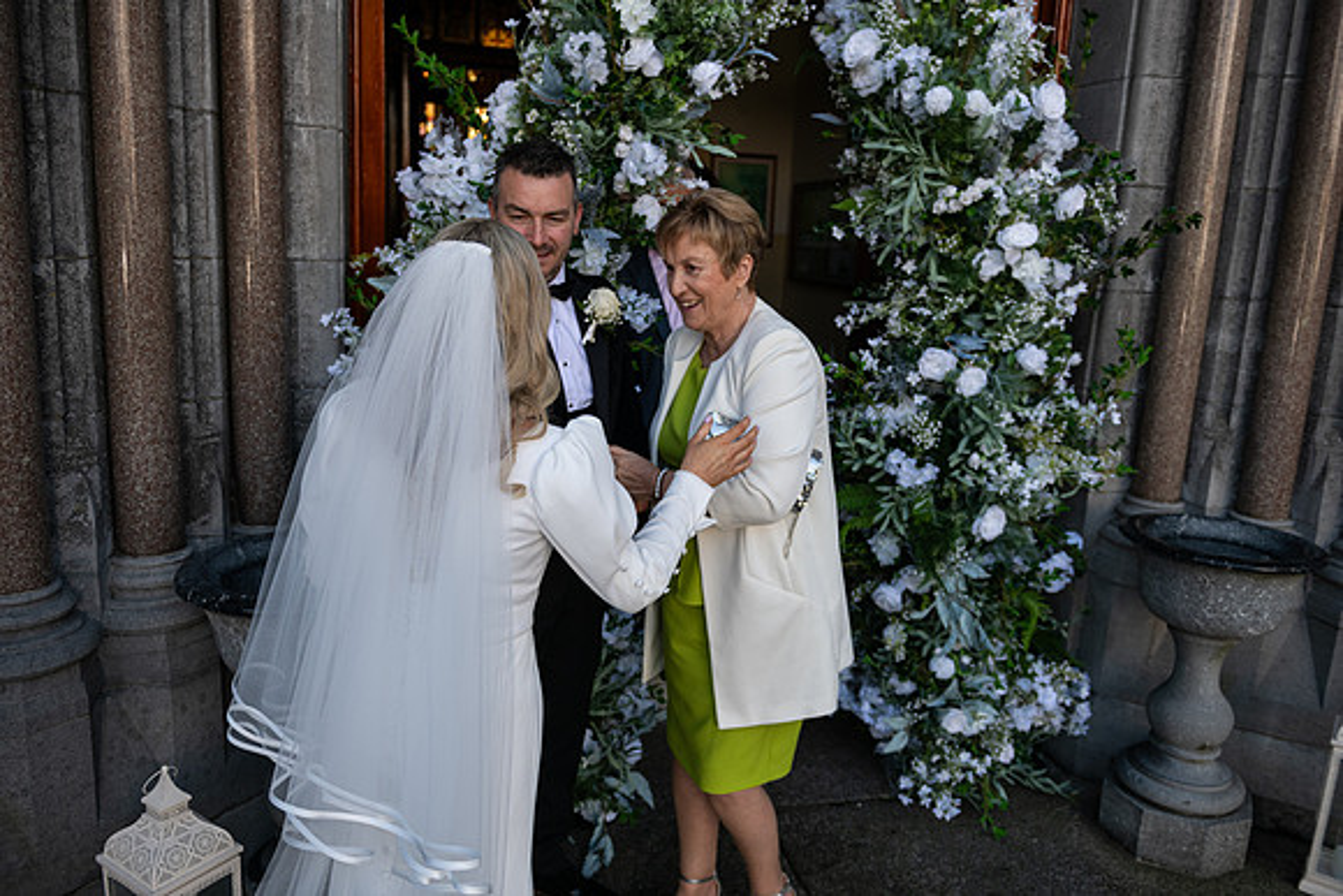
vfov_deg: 48.0
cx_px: 672
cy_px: 448
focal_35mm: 27
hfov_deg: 67.4
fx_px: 1007
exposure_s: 1/1600
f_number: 3.5
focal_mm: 27
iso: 320
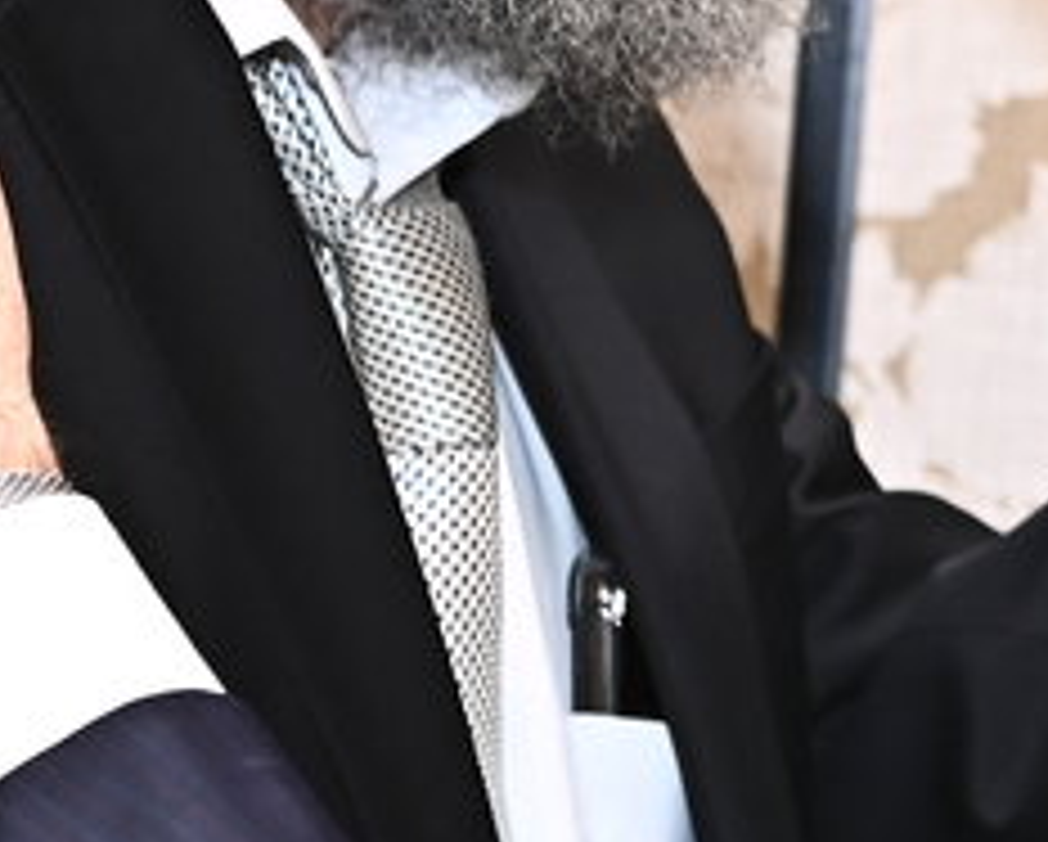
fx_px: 6646
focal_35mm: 214
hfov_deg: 8.8
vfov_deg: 7.2
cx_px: 1556
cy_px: -70
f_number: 4
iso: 1250
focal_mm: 38
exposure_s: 1/200
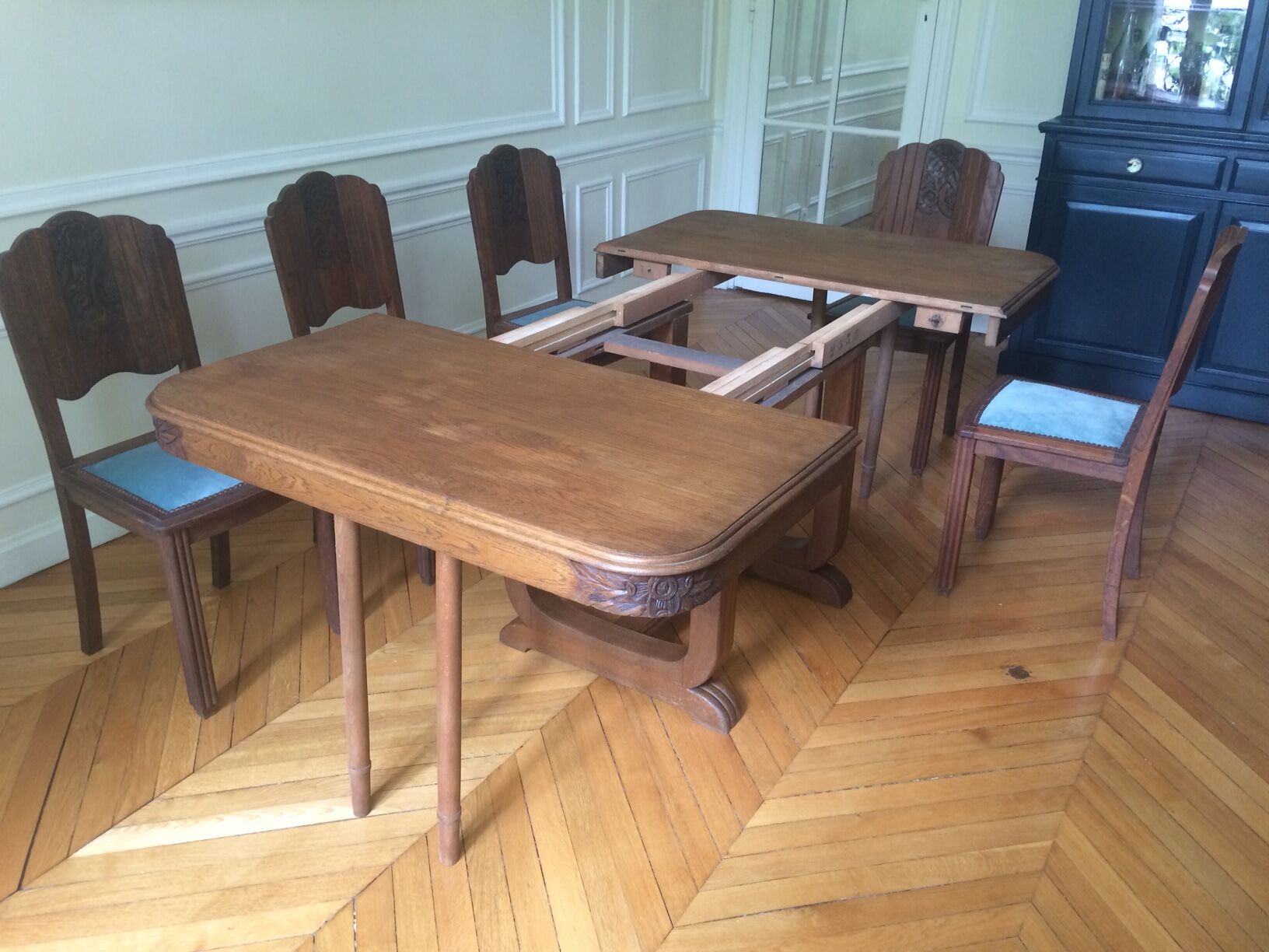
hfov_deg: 61.7
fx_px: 1063
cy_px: 476
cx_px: 634
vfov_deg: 48.2
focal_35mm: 29
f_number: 2.2
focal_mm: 4.15
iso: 125
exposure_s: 1/33
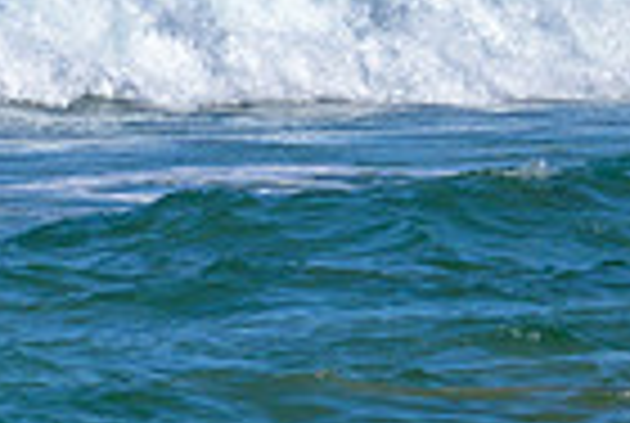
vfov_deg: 1.7
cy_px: -115
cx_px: -468
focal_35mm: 827
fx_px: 14503
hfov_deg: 2.5
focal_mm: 200
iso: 320
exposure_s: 1/2000
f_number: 9
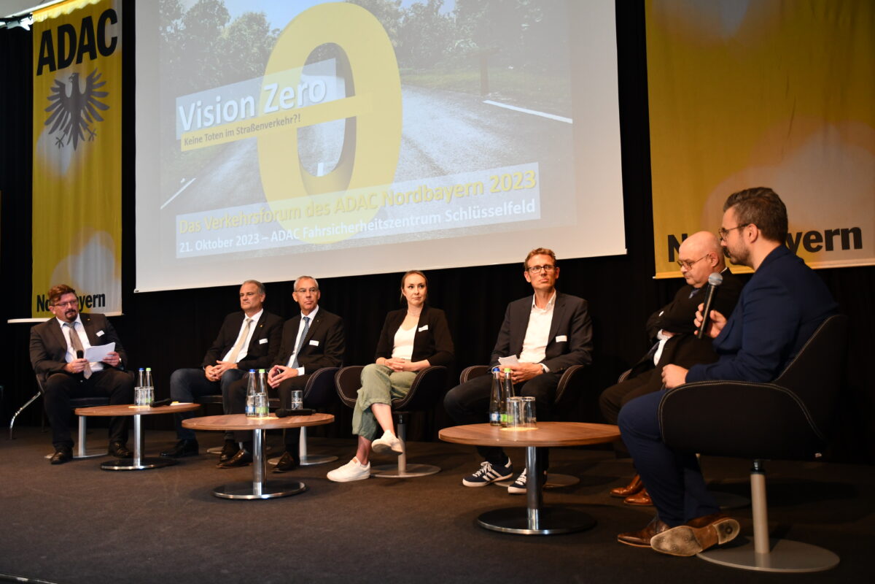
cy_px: 292
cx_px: 438
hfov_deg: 57.2
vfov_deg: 40.0
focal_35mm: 33
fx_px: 802
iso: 800
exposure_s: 1/250
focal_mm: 22
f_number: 3
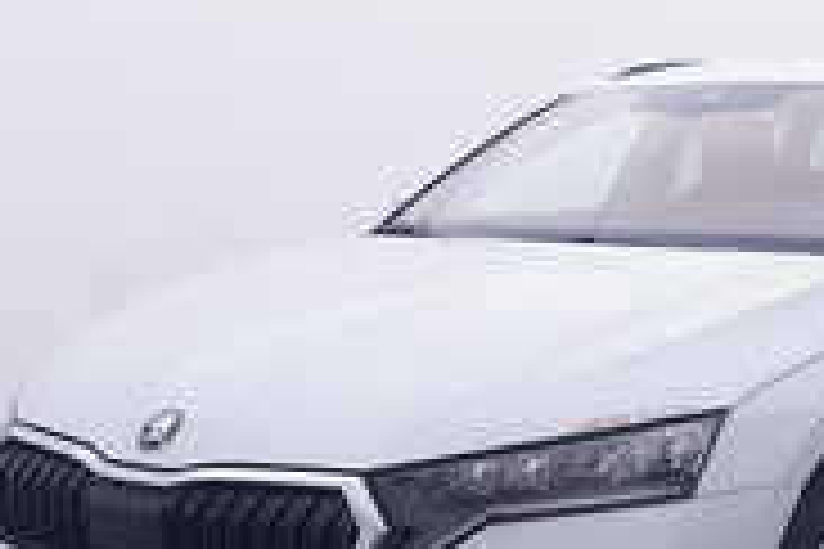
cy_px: 236
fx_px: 1545
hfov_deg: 28.4
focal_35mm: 68
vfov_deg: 20.2
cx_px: 786
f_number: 5
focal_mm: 15
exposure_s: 1/80
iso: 200
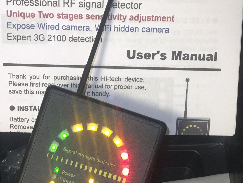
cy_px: 193
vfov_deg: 19.0
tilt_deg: -69.0
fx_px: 527
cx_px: 102
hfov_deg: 26.0
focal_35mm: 75
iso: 125
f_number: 2.2
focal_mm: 4.15
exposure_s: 1/15
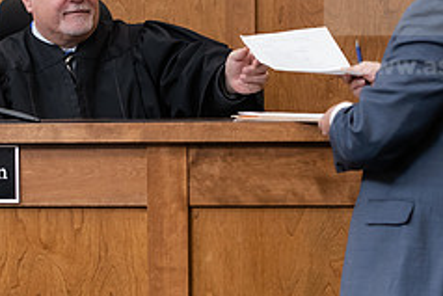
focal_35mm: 195
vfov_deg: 7.1
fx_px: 2401
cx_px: 268
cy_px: 105
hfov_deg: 10.5
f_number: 4
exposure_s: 1/200
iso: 1600
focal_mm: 80
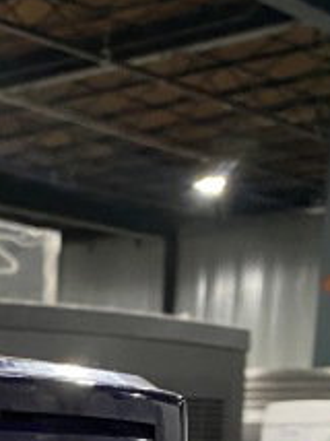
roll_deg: -0.4
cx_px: -264
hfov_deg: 13.4
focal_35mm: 99
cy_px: 749
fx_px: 1261
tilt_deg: -11.0
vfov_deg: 17.0
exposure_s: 1/60
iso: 320
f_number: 1.8
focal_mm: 4.25
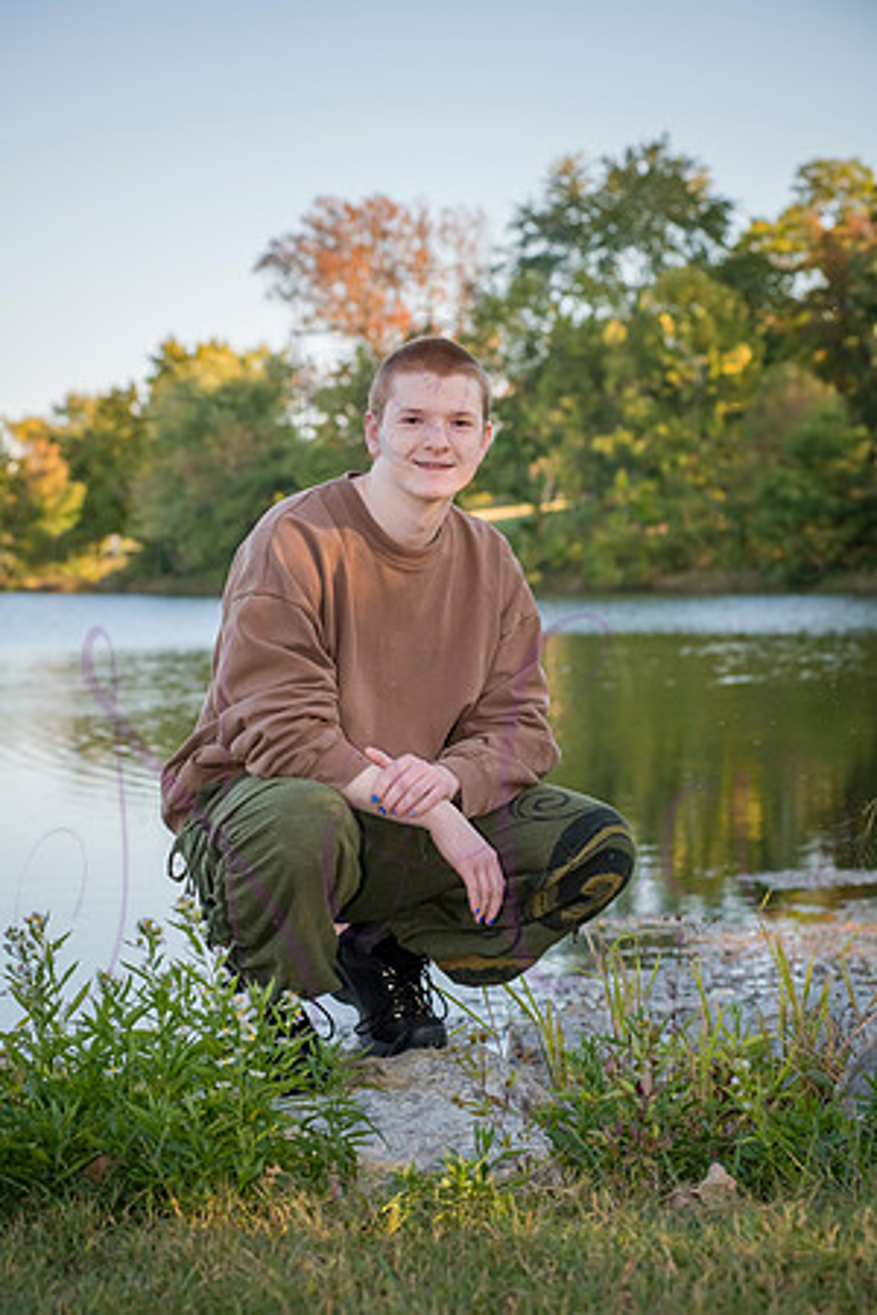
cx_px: 438
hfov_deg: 15.9
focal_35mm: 86
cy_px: 658
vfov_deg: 23.6
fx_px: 3142
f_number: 6.3
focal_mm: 86
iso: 400
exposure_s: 1/640
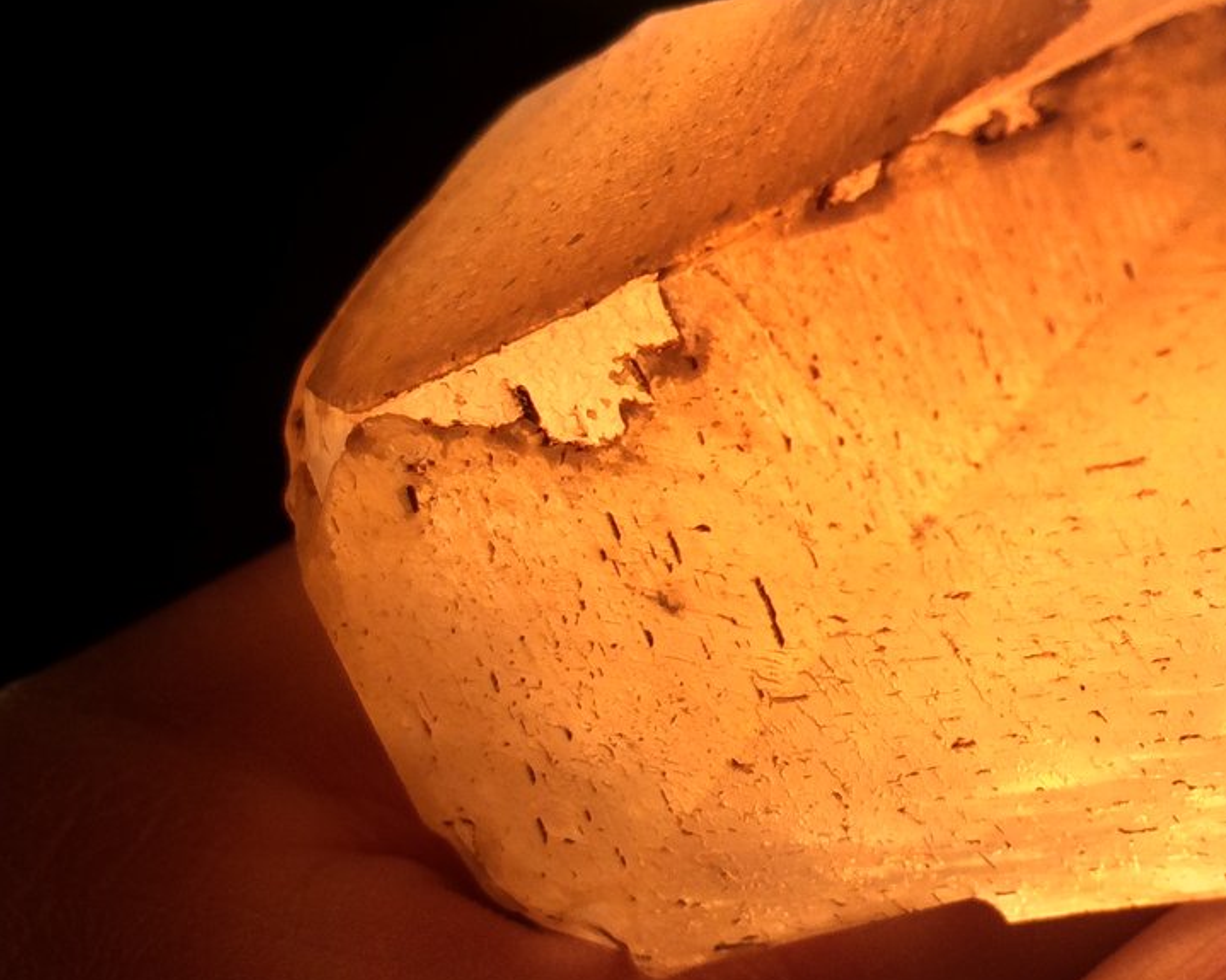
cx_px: 1033
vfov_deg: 24.2
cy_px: 404
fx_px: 2286
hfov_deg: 29.1
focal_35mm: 63
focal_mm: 4.15
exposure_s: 1/570
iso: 32
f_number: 2.2
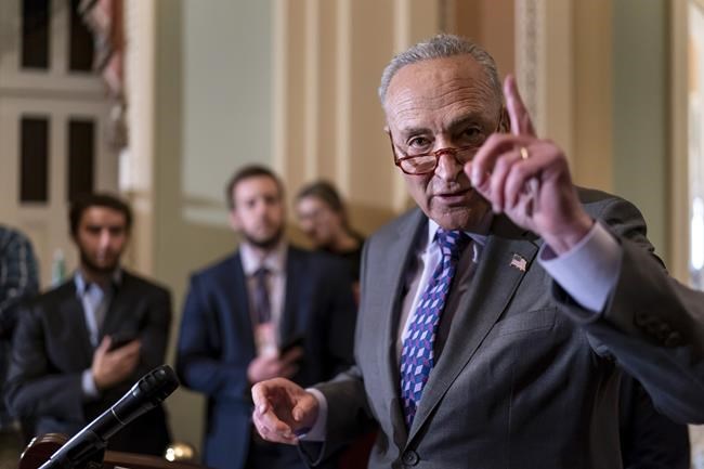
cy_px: 234
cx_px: 352
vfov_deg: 37.8
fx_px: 684
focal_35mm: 35
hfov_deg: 54.4
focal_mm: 35
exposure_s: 1/500
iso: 2000
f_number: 1.4
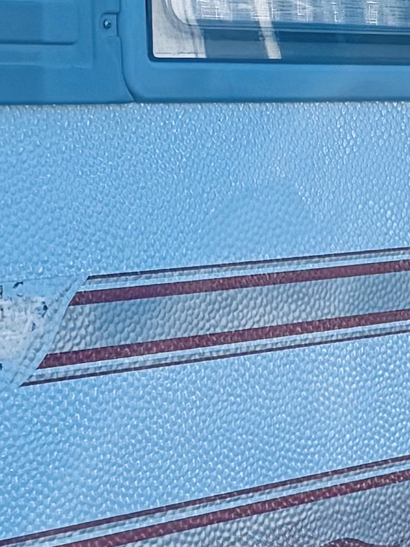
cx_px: 796
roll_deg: +1.8
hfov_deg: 8.6
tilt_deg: -1.9
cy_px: 182
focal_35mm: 164
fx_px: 2590
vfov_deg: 12.0
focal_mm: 6.76
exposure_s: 1/2604
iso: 80
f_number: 1.78
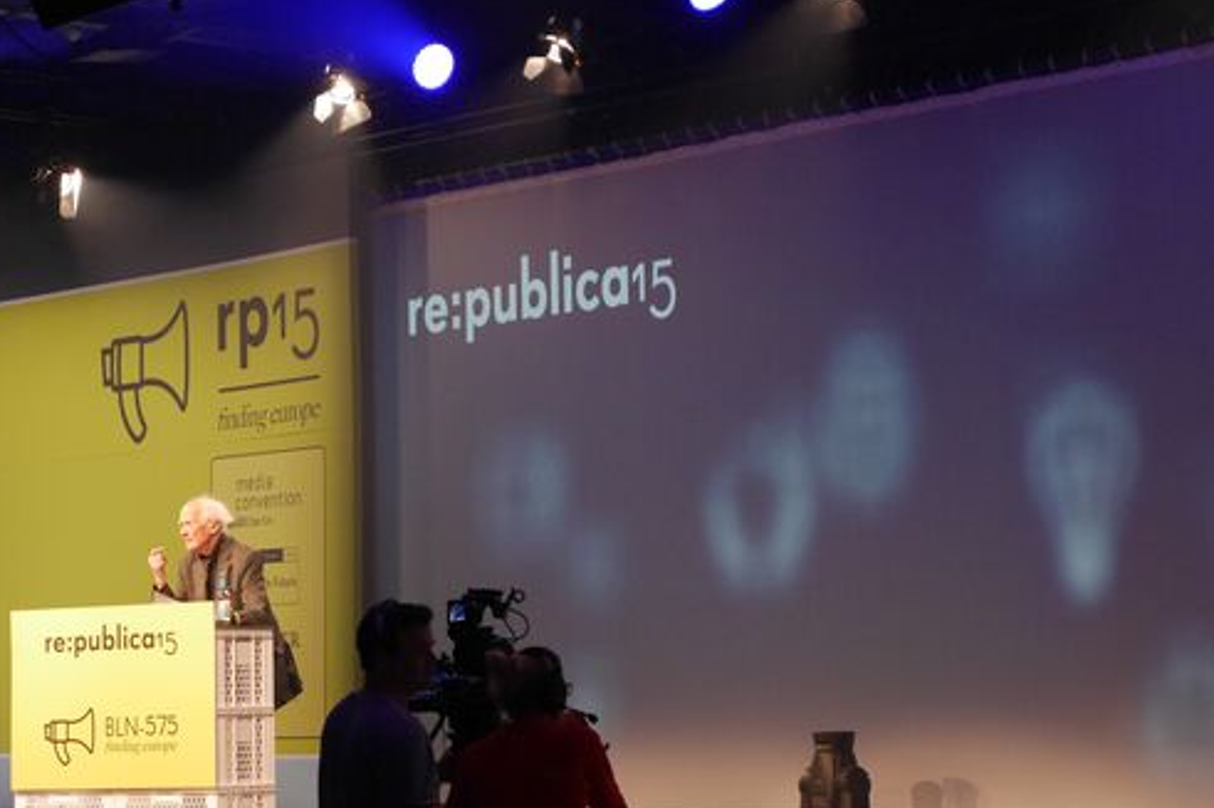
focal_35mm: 114
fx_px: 3843
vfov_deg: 12.0
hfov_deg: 18.0
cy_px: 424
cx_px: 603
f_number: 5.6
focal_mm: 42
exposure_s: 1/80
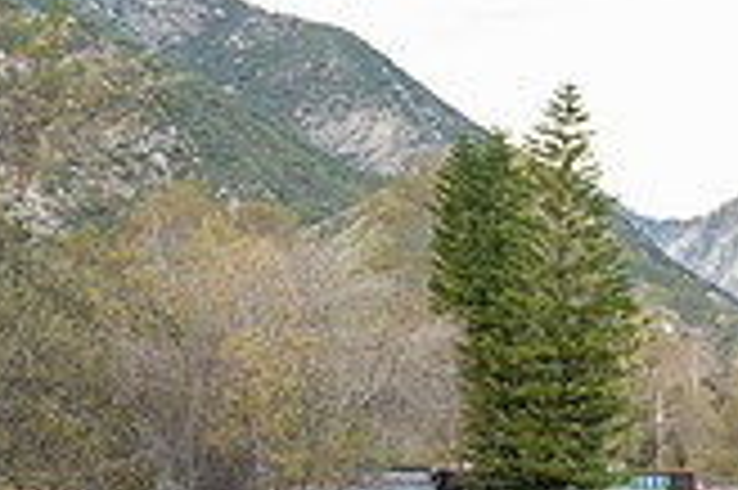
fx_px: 2027
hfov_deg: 17.9
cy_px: 654
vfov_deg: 13.3
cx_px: 1174
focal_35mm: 99
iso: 200
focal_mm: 28
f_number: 5.6
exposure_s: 1/125
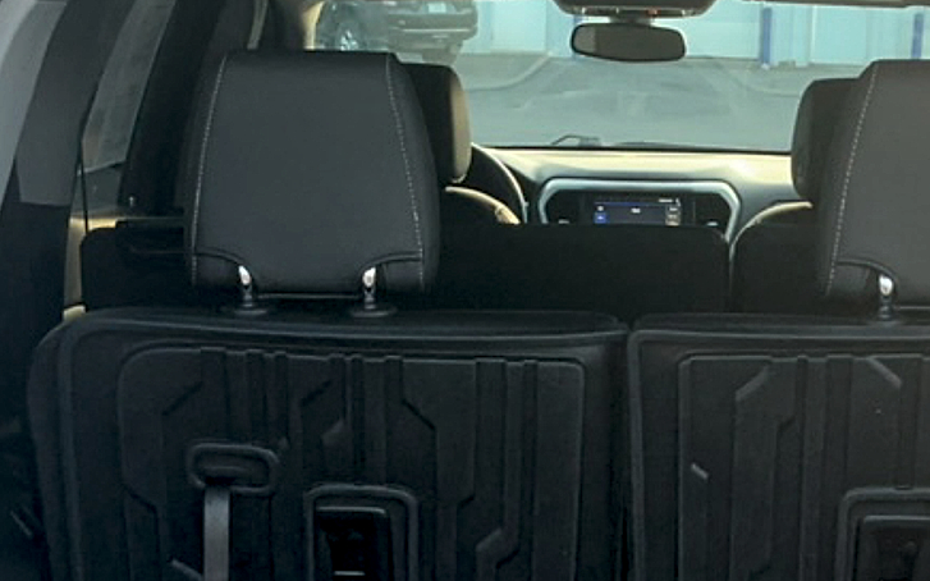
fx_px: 1774
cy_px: 517
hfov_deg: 29.2
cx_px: 592
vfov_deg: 18.3
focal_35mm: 70
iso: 64
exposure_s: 1/60
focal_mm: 3
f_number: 1.8
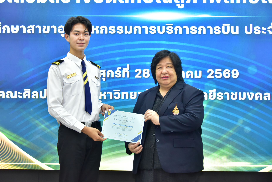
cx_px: 136
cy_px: 91
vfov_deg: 16.7
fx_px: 620
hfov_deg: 24.8
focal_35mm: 82
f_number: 5.6
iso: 4000
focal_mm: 82
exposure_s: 1/200
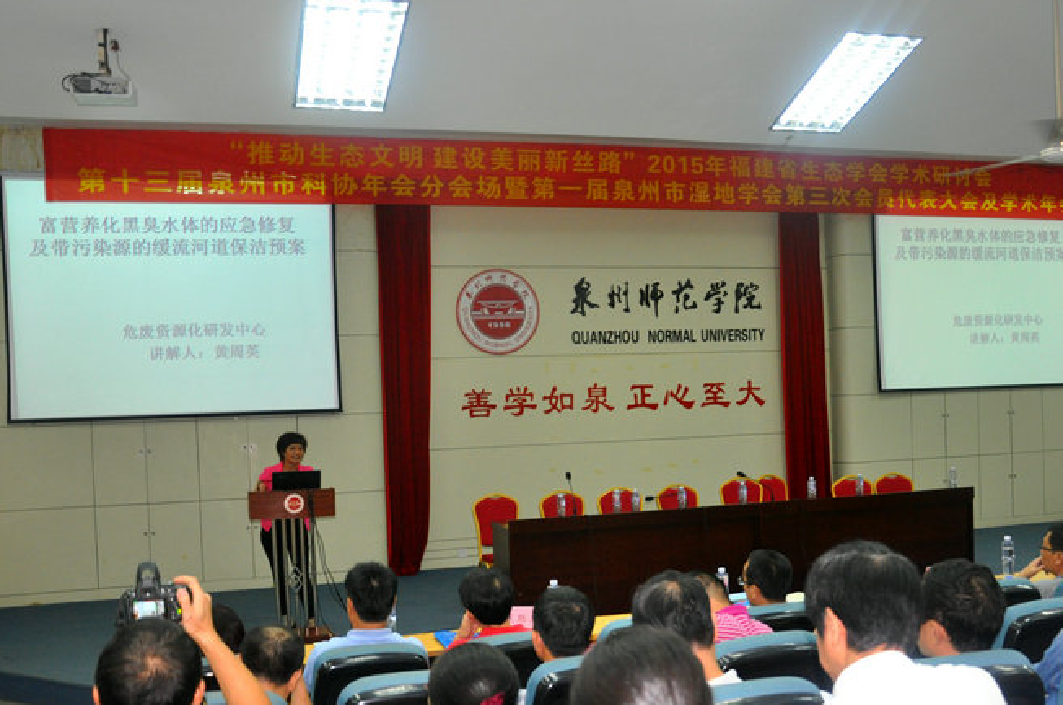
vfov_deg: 34.3
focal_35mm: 39
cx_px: 584
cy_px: 409
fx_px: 1138
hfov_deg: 50.0
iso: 800
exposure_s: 1/60
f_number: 3.8
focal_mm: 21
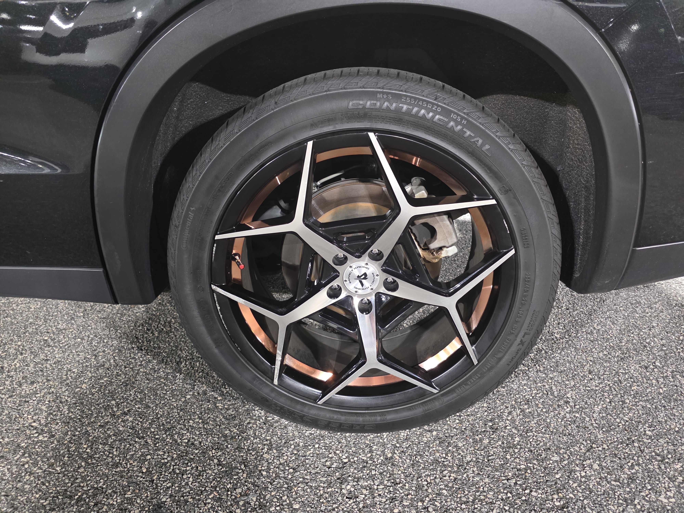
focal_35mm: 23
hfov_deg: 73.9
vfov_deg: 58.9
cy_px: 256
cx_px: 342
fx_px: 454
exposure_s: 1/60
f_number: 1.7
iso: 1600
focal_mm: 6.3
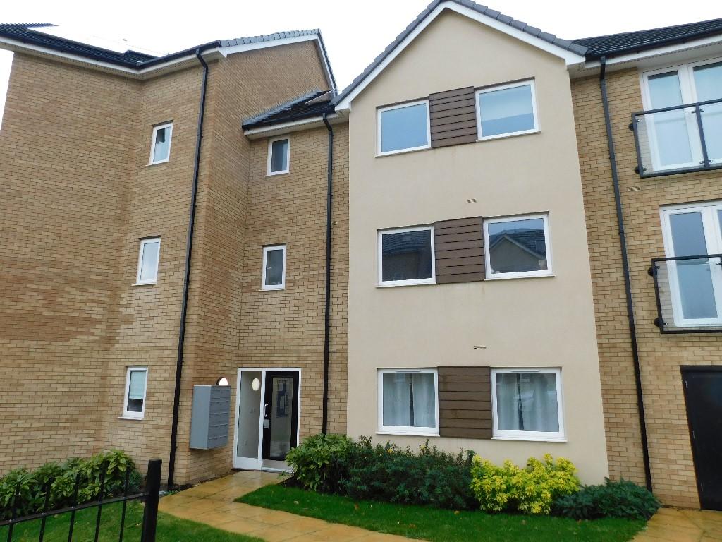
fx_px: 480
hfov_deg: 73.9
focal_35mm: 23
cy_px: 271
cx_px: 361
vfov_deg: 58.9
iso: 125
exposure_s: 1/200
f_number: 3
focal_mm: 4
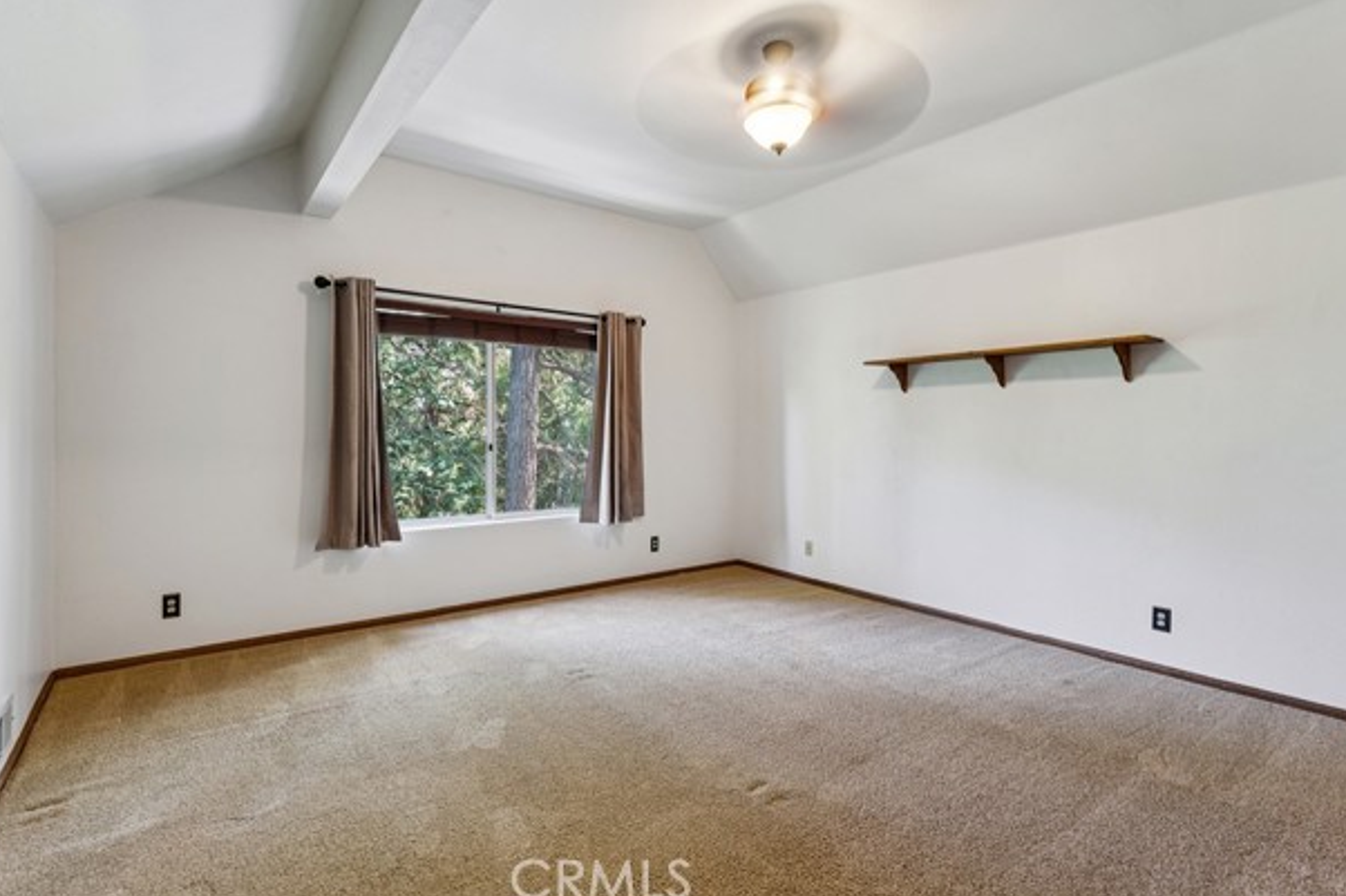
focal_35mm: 17
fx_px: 651
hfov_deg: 91.9
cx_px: 686
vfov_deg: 69.1
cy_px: 436
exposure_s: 2
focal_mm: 16.4
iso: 100
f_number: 13
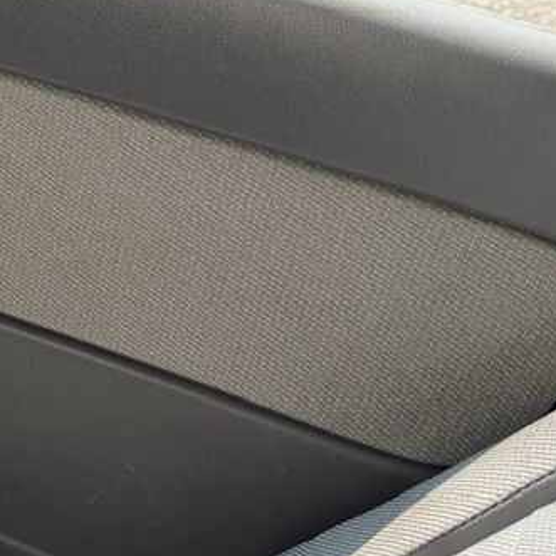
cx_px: -255
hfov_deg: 18.8
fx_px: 1490
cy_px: 249
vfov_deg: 21.1
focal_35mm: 82
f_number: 1.78
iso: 80
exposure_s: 1/514
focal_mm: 6.76
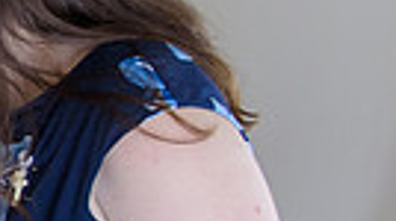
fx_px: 1238
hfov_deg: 14.4
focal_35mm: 118
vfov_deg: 10.2
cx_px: -449
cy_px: 125
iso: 1600
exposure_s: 1/125
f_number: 3.2
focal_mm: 26
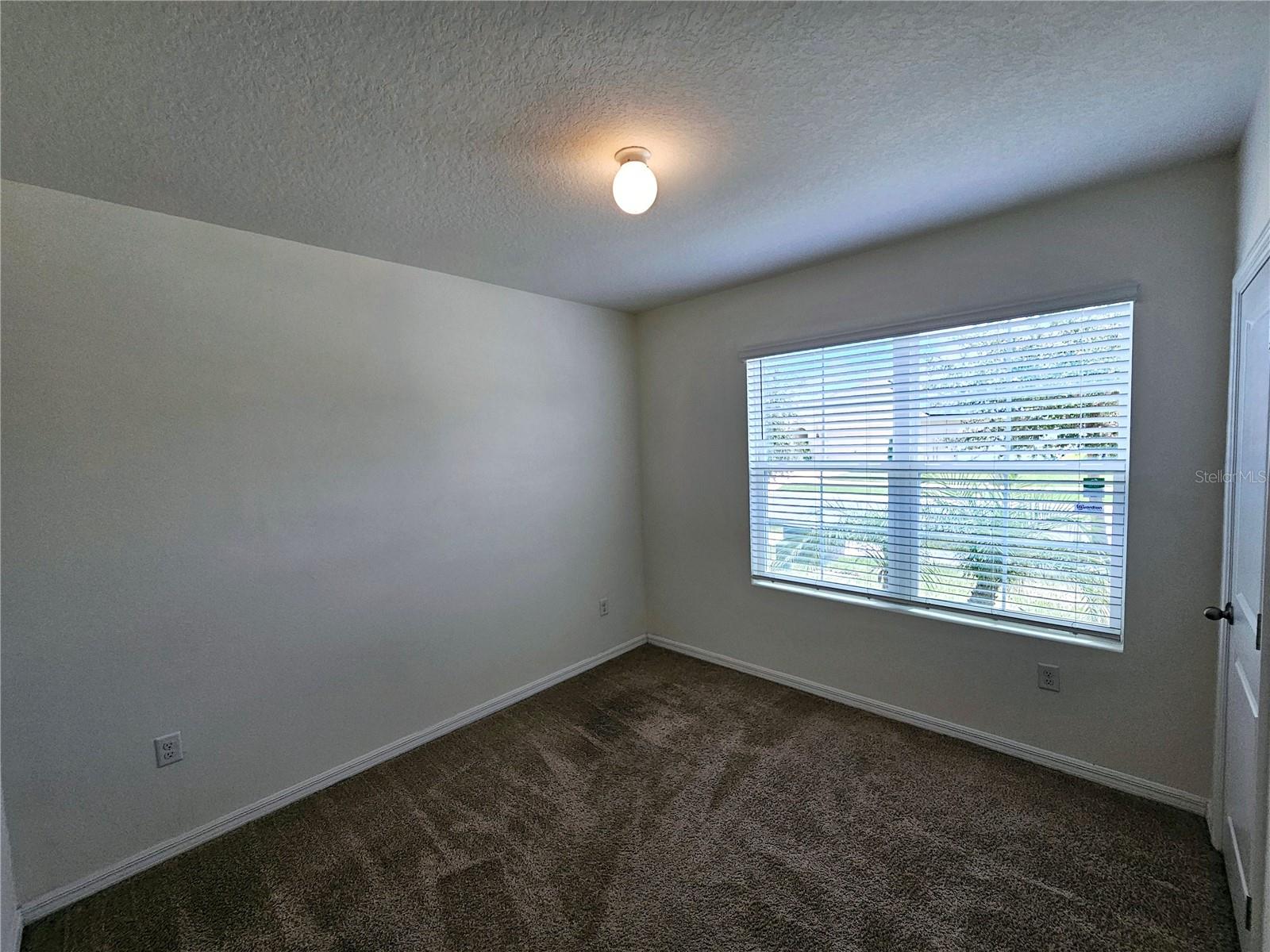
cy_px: 476
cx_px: 635
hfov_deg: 106.2
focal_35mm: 13
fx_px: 477
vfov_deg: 89.9
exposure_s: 1/213
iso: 80
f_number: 2.2
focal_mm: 2.2
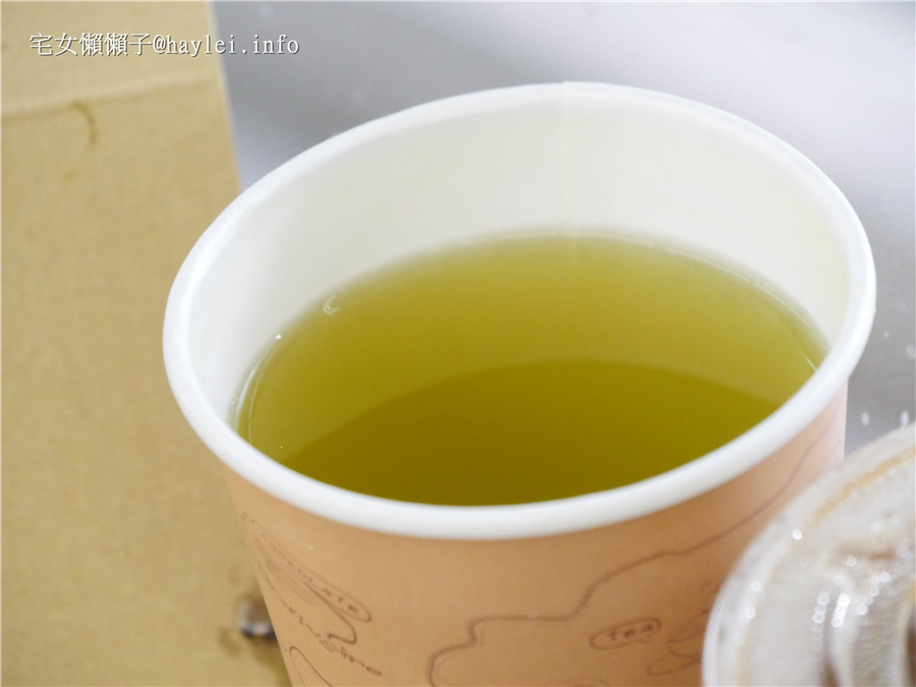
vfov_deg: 6.8
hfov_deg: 9.1
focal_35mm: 218
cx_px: 458
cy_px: 344
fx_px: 5769
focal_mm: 109
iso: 3200
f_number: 5.4
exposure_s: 1/200
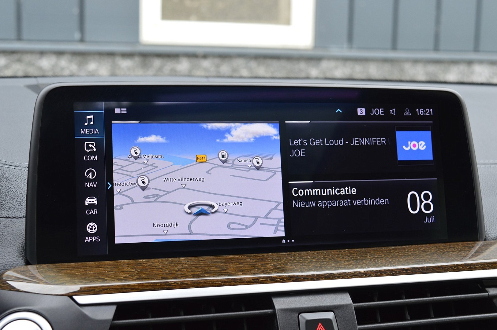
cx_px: 248
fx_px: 745
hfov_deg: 36.9
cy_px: 165
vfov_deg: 25.0
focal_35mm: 54
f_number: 8
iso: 400
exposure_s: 1/60
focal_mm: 36
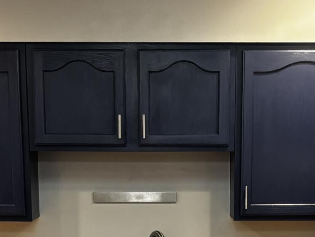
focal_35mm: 104
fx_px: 947
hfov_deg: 18.9
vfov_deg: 13.5
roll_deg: -0.2
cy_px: 345
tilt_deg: -12.4
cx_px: 191
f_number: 1.6
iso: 200
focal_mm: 5.96
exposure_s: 1/60
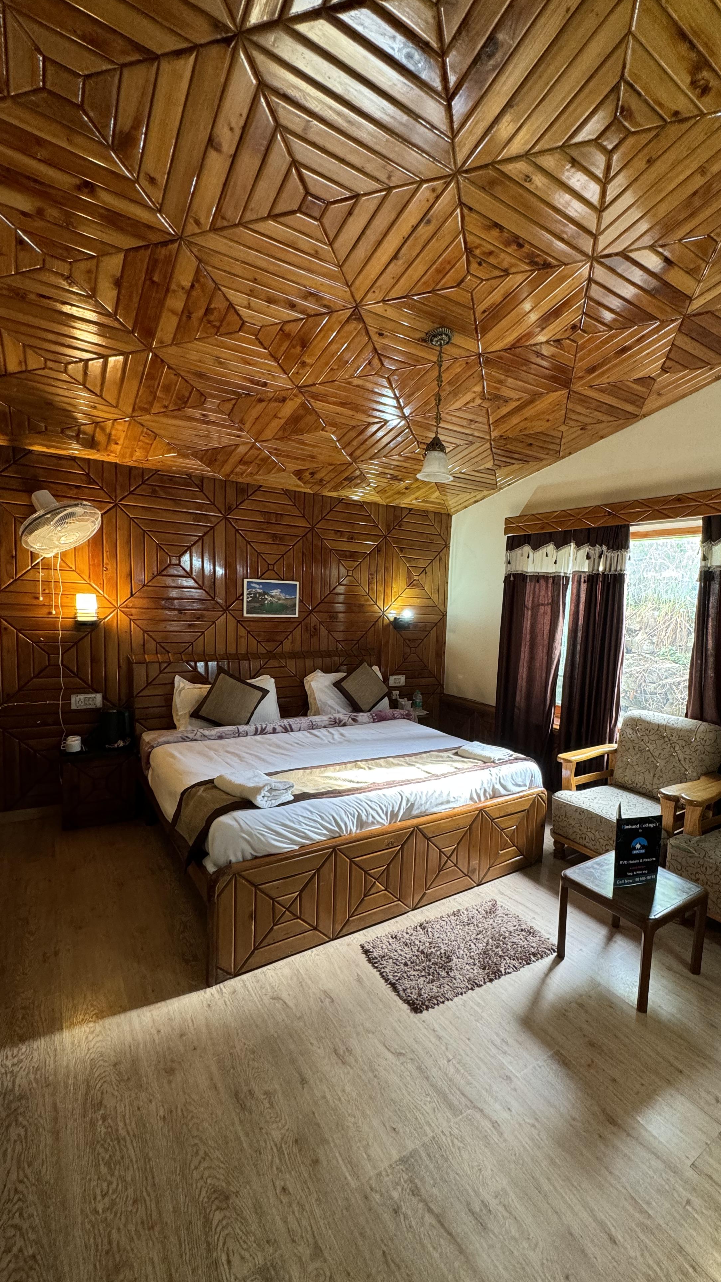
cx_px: 434
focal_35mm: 16
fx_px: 544
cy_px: 644
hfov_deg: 66.4
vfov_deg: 99.4
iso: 250
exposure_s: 1/50
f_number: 2.2
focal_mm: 2.22
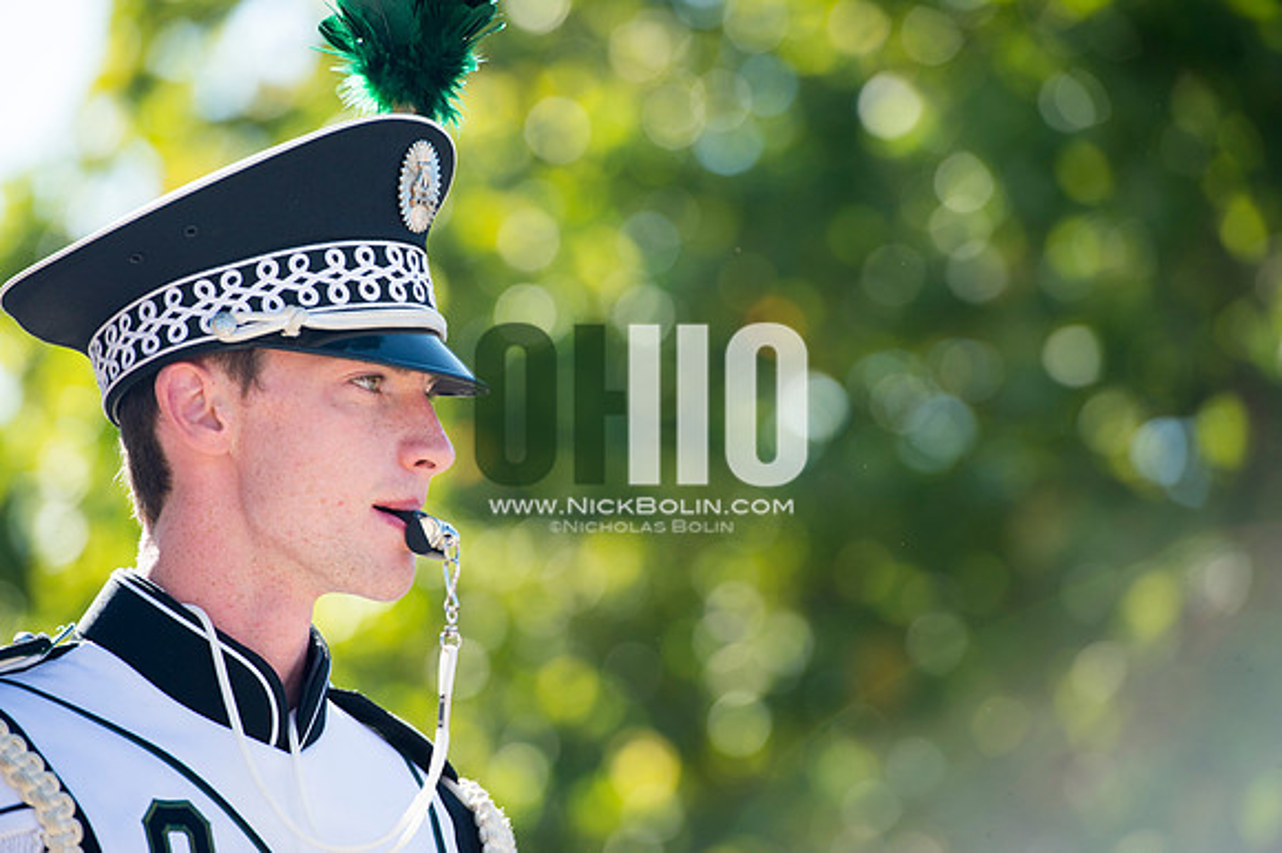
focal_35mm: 200
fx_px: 7118
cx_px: 641
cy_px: 426
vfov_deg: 6.9
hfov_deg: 10.3
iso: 200
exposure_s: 1/1000
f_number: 4.5
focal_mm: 200
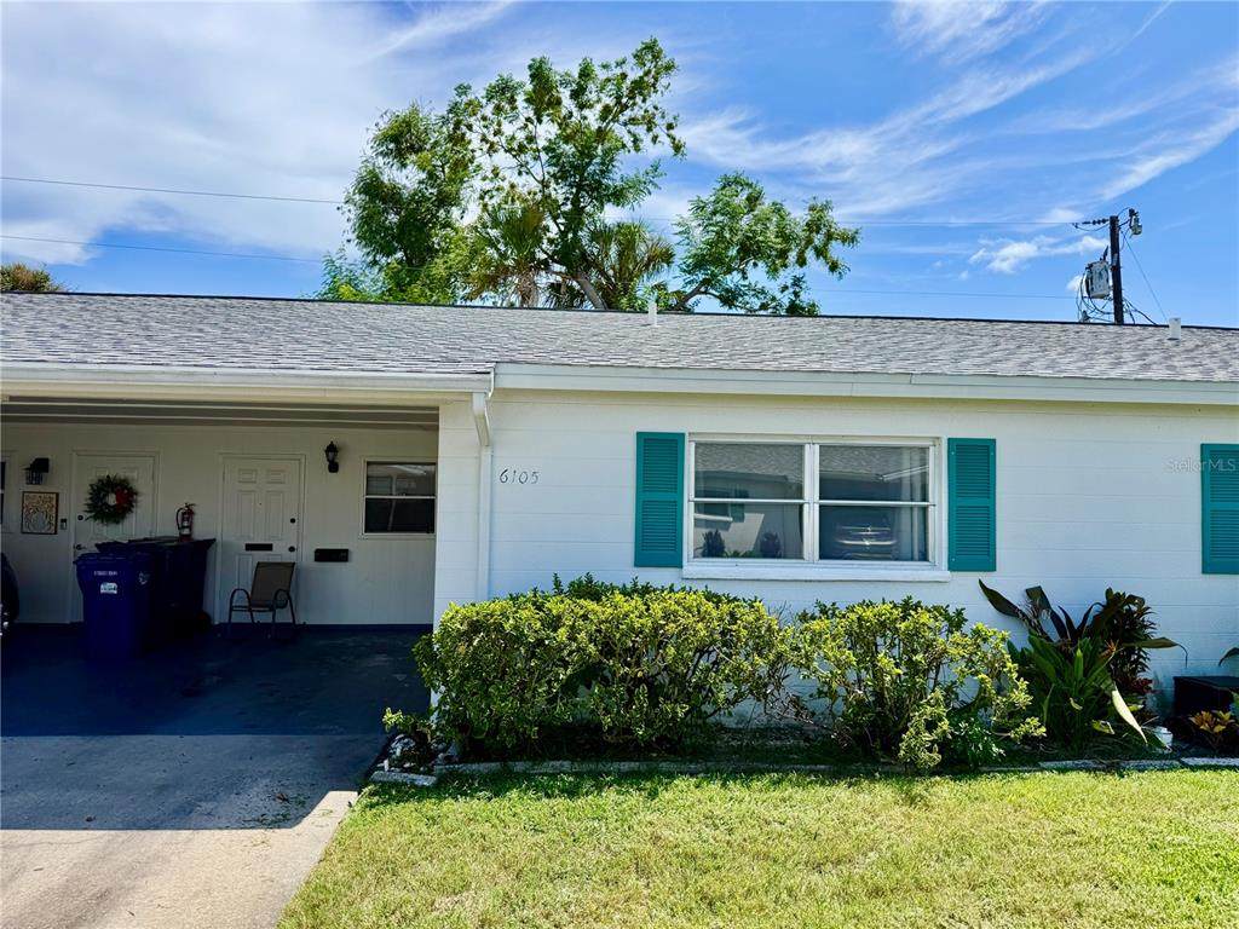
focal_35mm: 24
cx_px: 620
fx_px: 859
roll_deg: -0.8
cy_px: 464
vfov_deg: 56.8
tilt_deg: +3.0
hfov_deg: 71.6
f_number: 1.78
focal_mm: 6.76
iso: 80
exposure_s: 1/4975
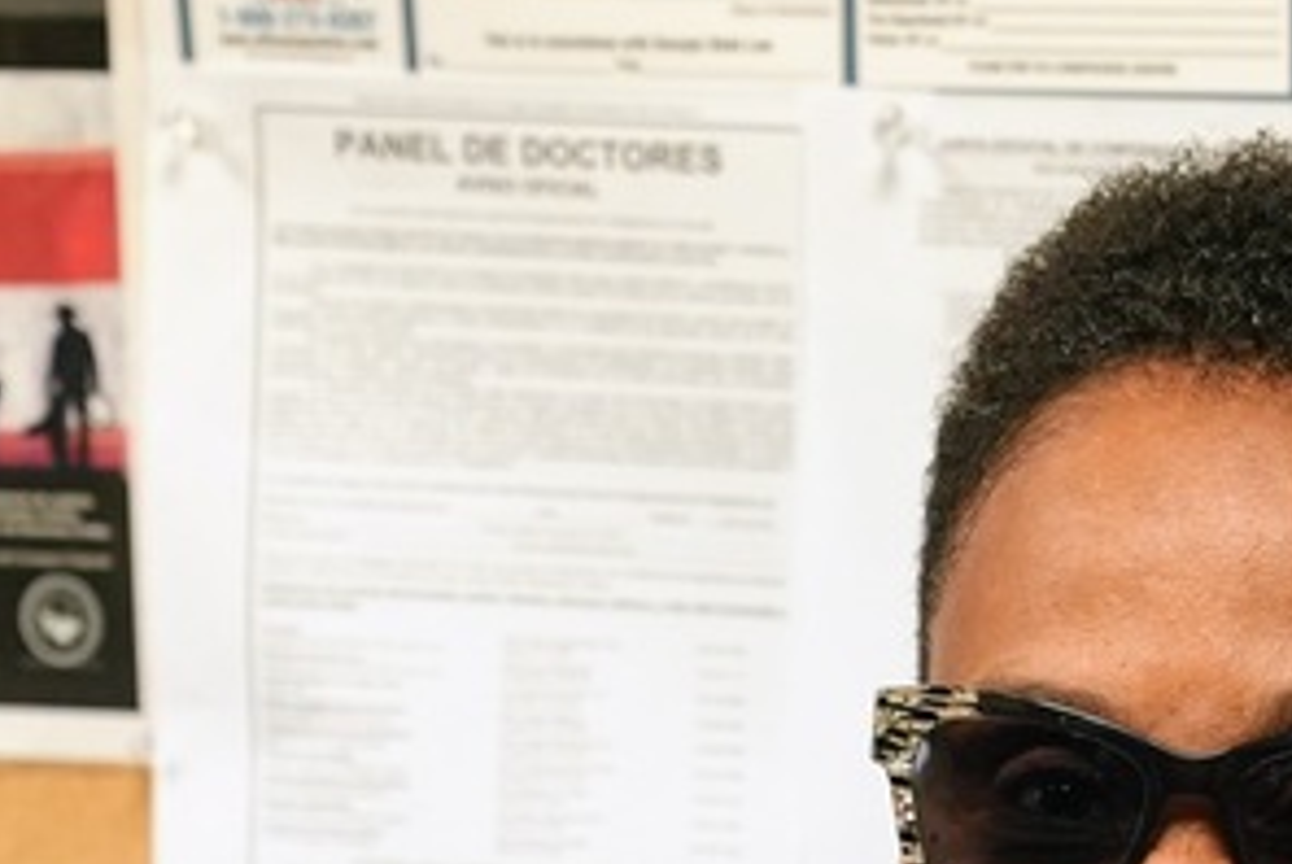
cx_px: 1100
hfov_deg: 8.5
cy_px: 1231
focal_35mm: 242
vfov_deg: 5.6
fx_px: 8693
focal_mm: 70
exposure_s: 1/160
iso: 2000
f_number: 4
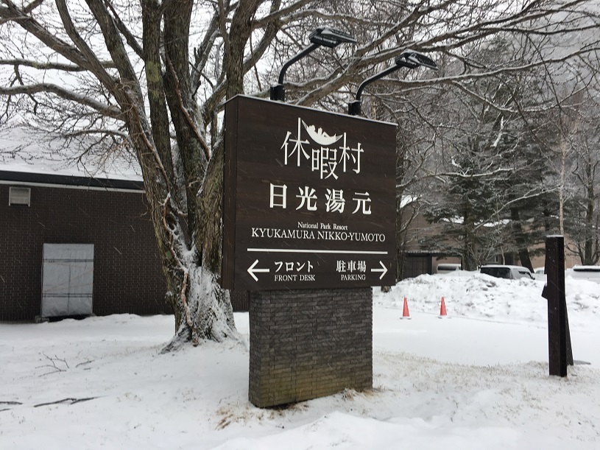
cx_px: 300
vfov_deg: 48.2
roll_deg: -1.2
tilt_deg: +0.6
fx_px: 503
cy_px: 225
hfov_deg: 61.7
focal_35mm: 29
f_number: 2.2
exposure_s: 1/120
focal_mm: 4.15
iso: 25
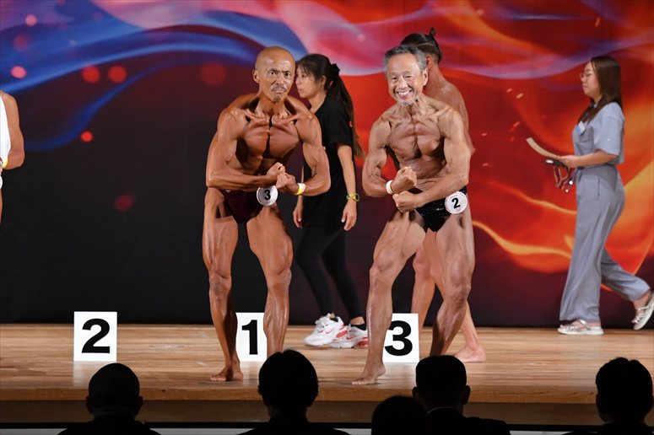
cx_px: 327
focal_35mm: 225
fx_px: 4086
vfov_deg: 6.1
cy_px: 218
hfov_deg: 9.2
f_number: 5.6
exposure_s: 1/400
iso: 3200
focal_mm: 150
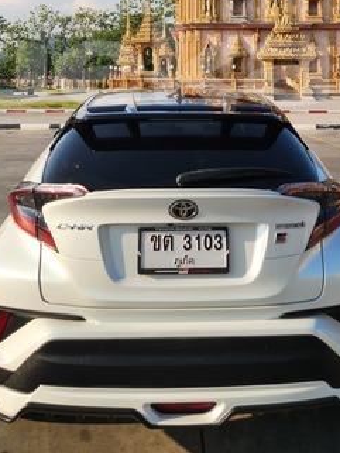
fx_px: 563
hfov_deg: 33.6
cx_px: 188
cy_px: 65
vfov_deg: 41.2
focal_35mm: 43
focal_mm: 5.4
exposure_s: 1/1202
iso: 20
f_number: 1.8
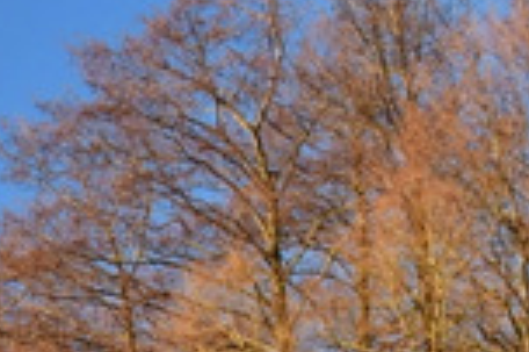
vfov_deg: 6.3
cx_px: -484
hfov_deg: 9.8
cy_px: 1107
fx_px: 2906
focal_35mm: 198
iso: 500
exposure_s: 1/125
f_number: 5.6
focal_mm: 20
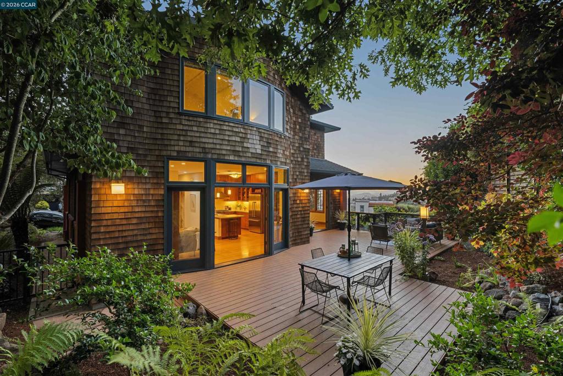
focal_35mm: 16
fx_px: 250
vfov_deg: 73.8
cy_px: 188
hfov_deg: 96.7
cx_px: 282
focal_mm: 16
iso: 320
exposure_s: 1/5
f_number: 8
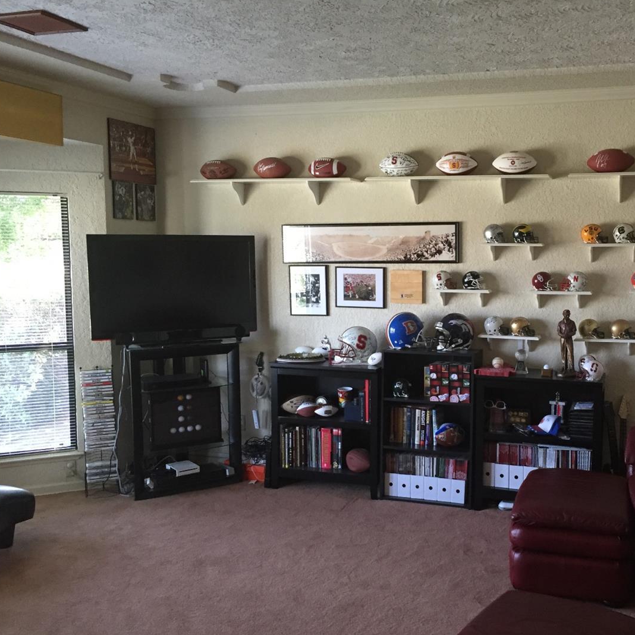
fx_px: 747
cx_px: 409
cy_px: 328
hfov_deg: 45.5
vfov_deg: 46.0
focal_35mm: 36
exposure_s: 1/30
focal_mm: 4.15
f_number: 2.2
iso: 125
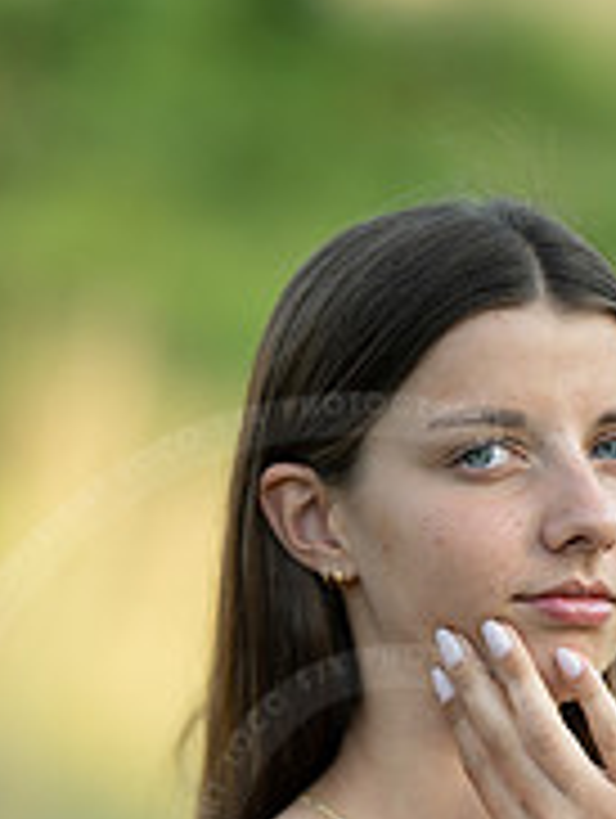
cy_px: 940
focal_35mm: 202
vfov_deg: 9.7
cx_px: 481
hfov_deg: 7.4
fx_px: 4782
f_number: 1.2
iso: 160
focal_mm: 85
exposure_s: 1/1600
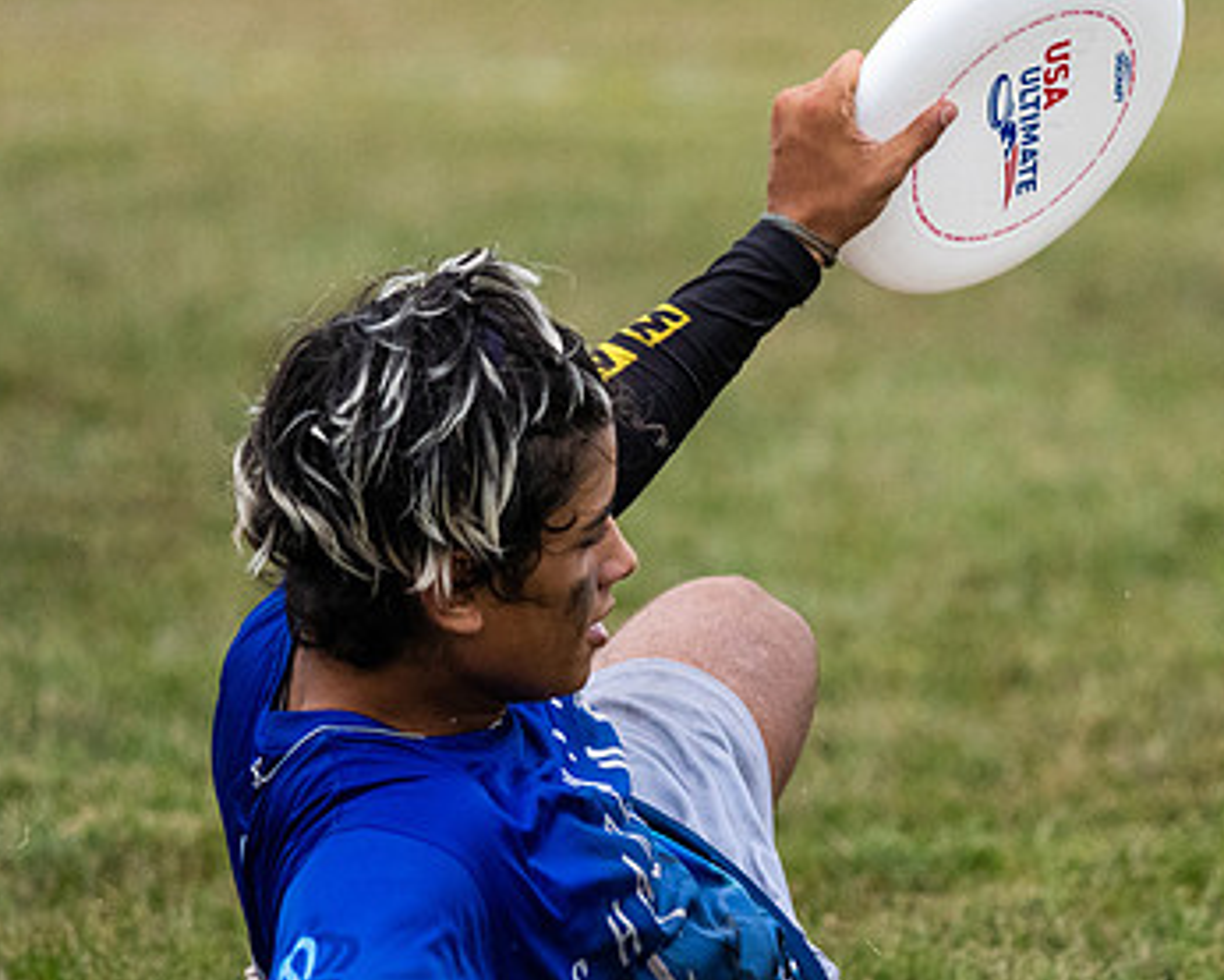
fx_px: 29895
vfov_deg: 1.9
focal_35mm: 825
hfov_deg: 2.3
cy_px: 506
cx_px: 877
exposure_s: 1/2000
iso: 1600
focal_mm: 300
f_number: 4
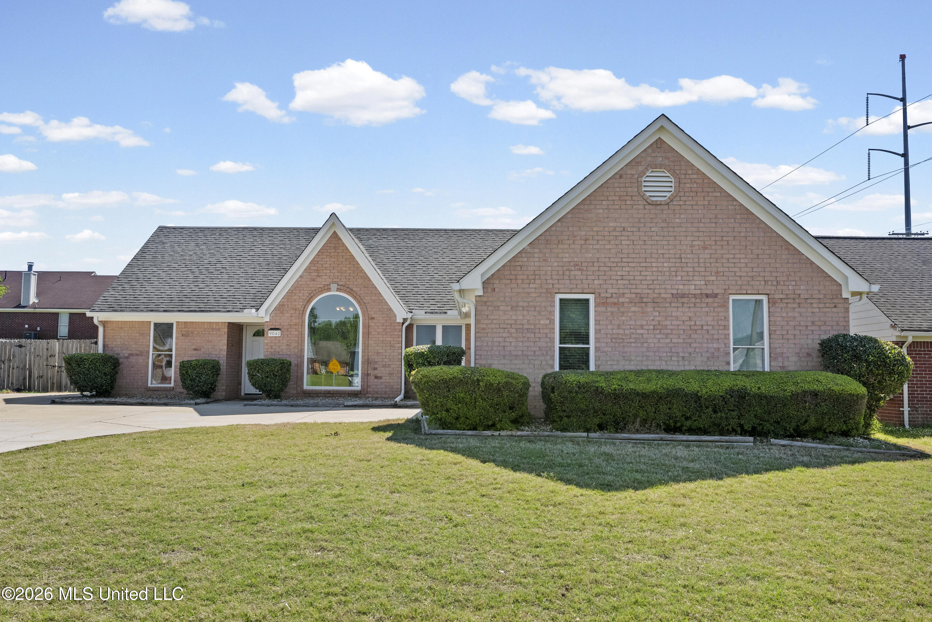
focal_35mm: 32
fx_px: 829
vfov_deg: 41.2
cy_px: 311
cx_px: 466
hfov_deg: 58.7
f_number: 9
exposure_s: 1/800
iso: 800
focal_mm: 32
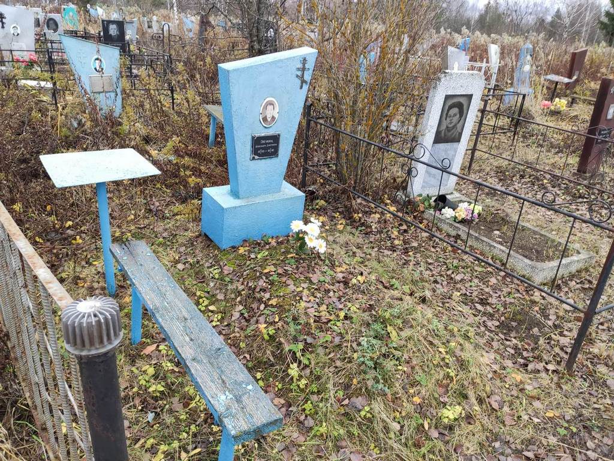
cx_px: 307
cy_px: 230
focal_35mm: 26
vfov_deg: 53.1
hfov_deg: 67.3
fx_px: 461
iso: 136
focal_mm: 4.77
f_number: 1.75
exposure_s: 1/100
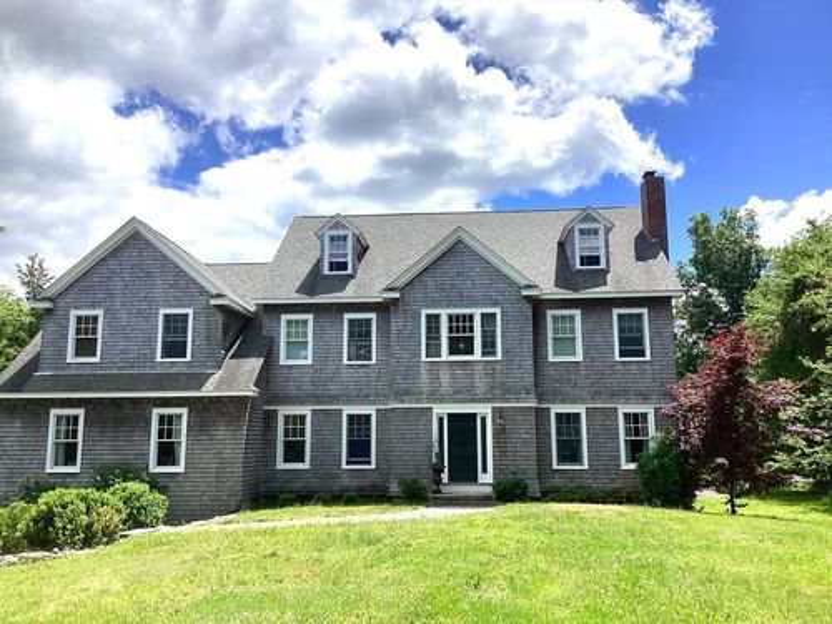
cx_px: 416
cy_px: 312
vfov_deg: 45.4
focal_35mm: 31
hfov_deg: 58.4
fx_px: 745
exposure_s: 1/2398
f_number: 2.4
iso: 25
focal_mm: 3.3
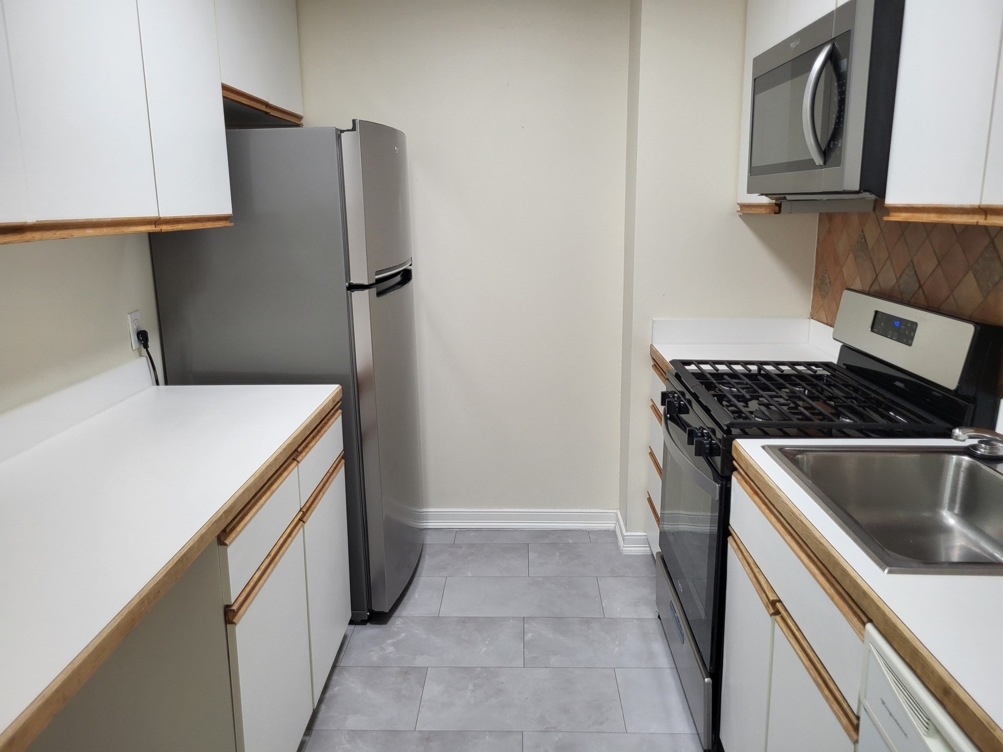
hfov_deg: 67.3
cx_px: 502
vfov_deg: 53.1
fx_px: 753
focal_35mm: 26
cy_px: 376
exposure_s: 1/120
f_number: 1.8
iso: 200
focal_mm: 5.4
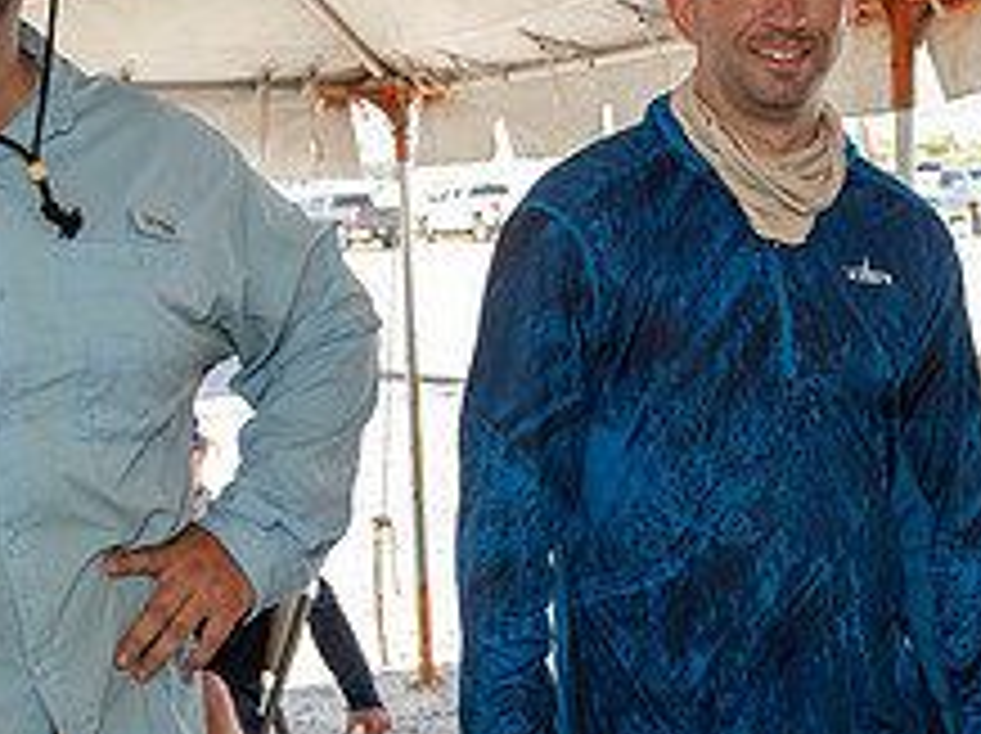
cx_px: 630
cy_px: 450
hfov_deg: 23.8
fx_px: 2321
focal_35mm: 82
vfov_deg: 17.9
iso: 200
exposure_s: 1/250
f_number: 5
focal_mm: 32
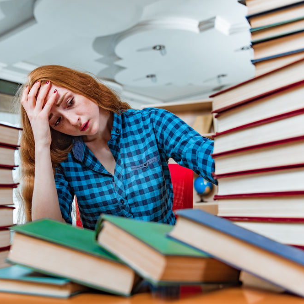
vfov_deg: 40.9
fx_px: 407
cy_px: 152
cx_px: 98
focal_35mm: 41
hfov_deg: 40.4
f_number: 2.8
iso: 100
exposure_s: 1/160
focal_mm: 32
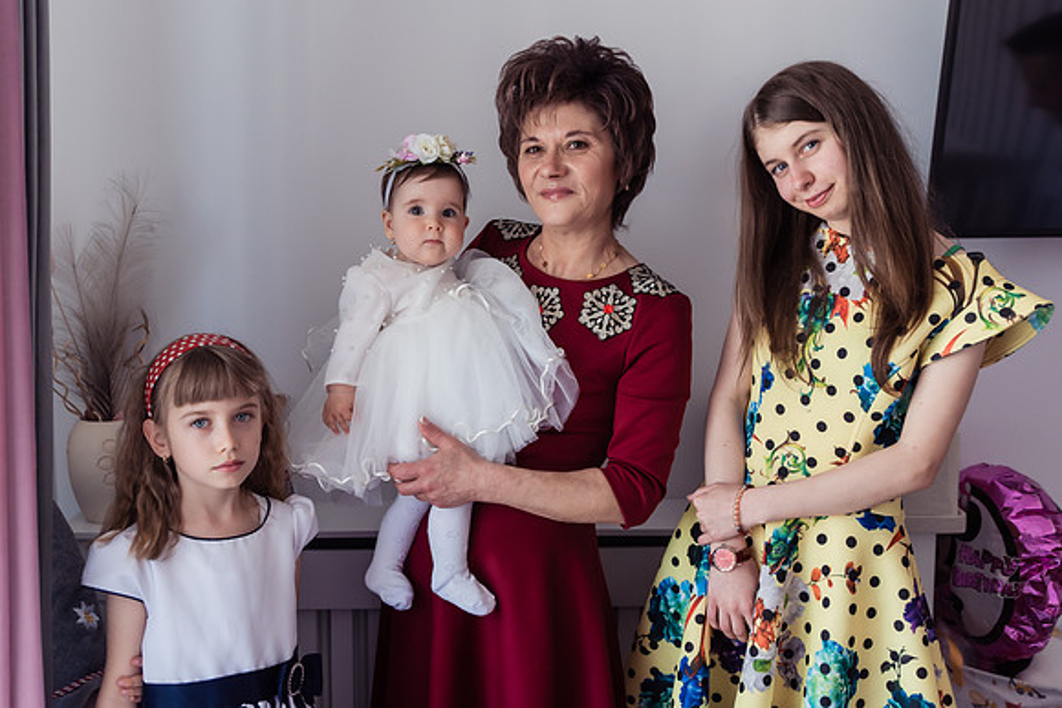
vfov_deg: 30.7
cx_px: 481
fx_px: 1291
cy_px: 335
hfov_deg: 44.7
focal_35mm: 44
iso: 800
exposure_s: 1/250
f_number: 3.2
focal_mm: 40
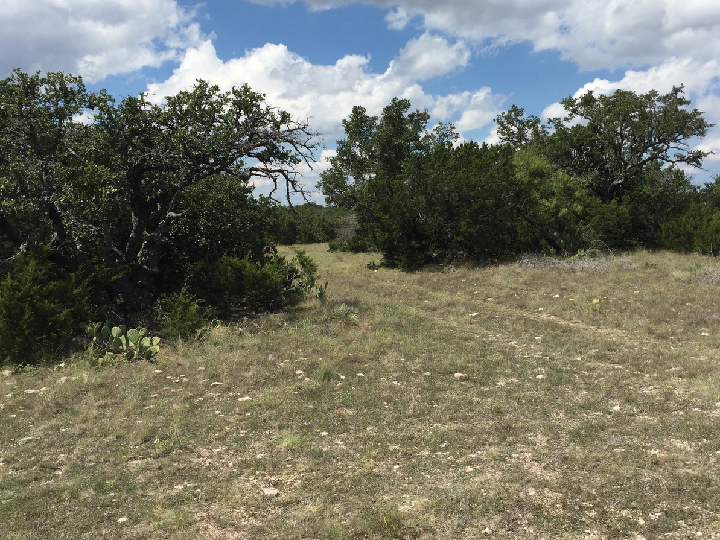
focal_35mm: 35
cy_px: 233
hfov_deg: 52.6
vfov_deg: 40.6
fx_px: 728
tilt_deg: -0.7
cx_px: 388
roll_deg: -2.1
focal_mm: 4.15
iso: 32
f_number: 2.2
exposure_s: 1/2825
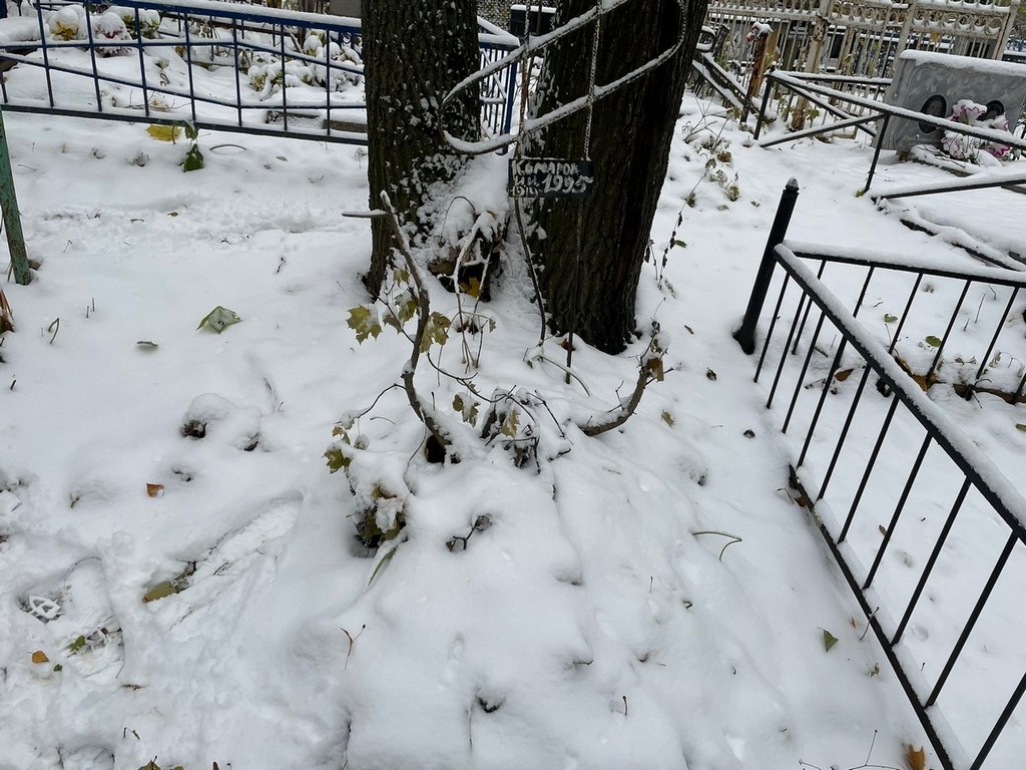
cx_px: 513
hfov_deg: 67.3
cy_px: 385
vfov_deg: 53.1
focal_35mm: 26
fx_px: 771
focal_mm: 4.2
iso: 32
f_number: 1.6
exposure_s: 1/250
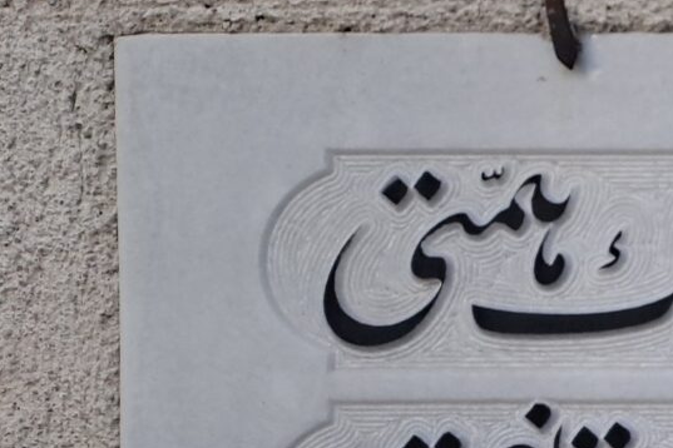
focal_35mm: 124
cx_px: 1562
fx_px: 2318
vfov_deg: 10.8
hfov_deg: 13.0
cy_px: 592
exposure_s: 1/142
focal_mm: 4.65
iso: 32
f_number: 1.8
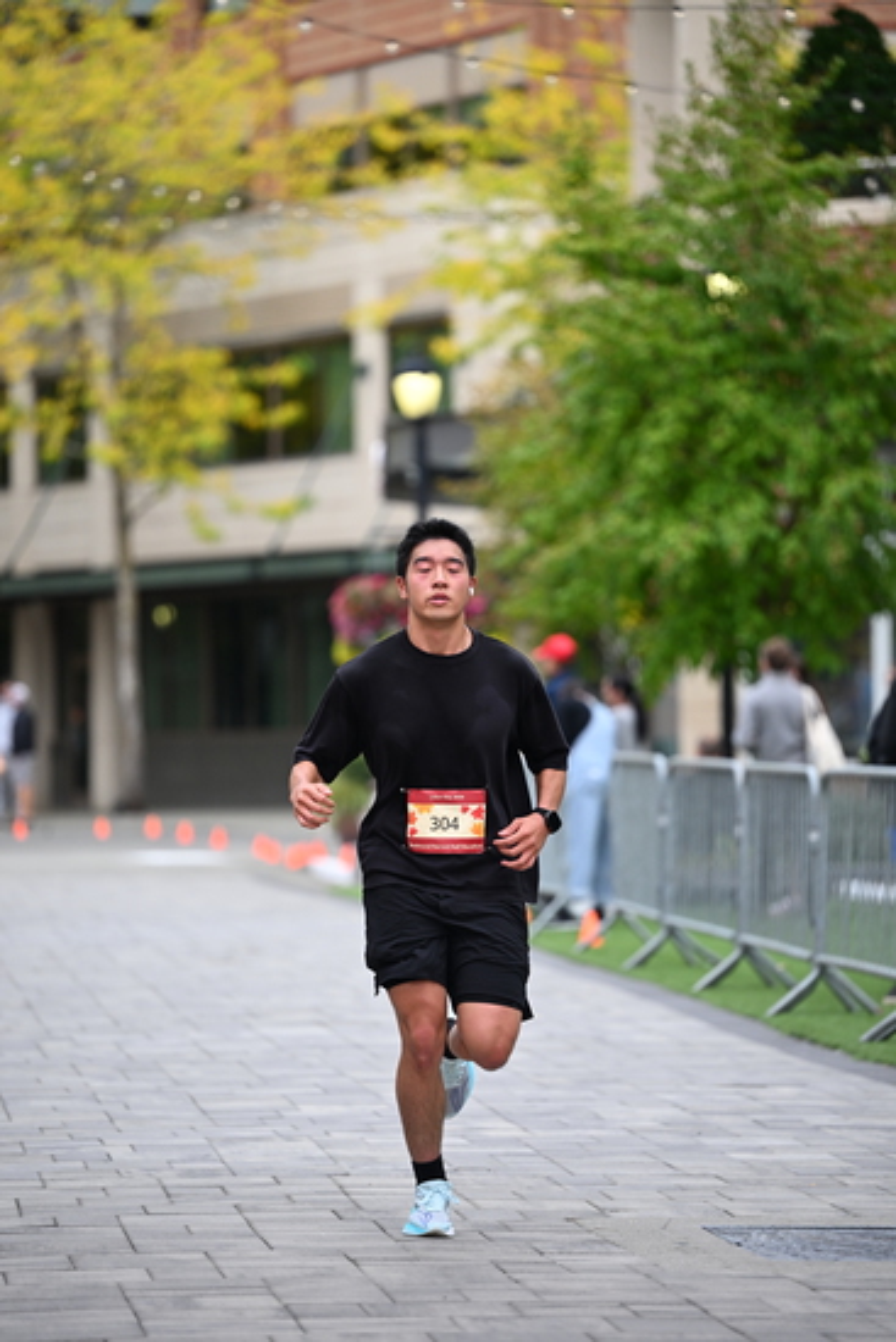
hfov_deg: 9.2
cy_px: 671
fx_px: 5596
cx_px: 448
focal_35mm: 150
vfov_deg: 13.7
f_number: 2.8
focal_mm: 150
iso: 640
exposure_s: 1/2000
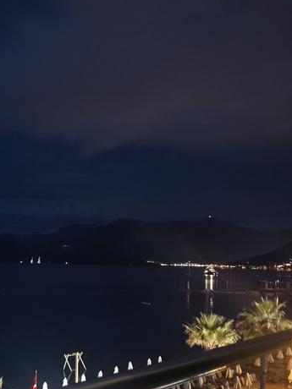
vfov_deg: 40.5
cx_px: 6
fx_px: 517
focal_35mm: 46
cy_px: 271
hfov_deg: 29.6
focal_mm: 6.57
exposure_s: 1/10
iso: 8000
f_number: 1.6
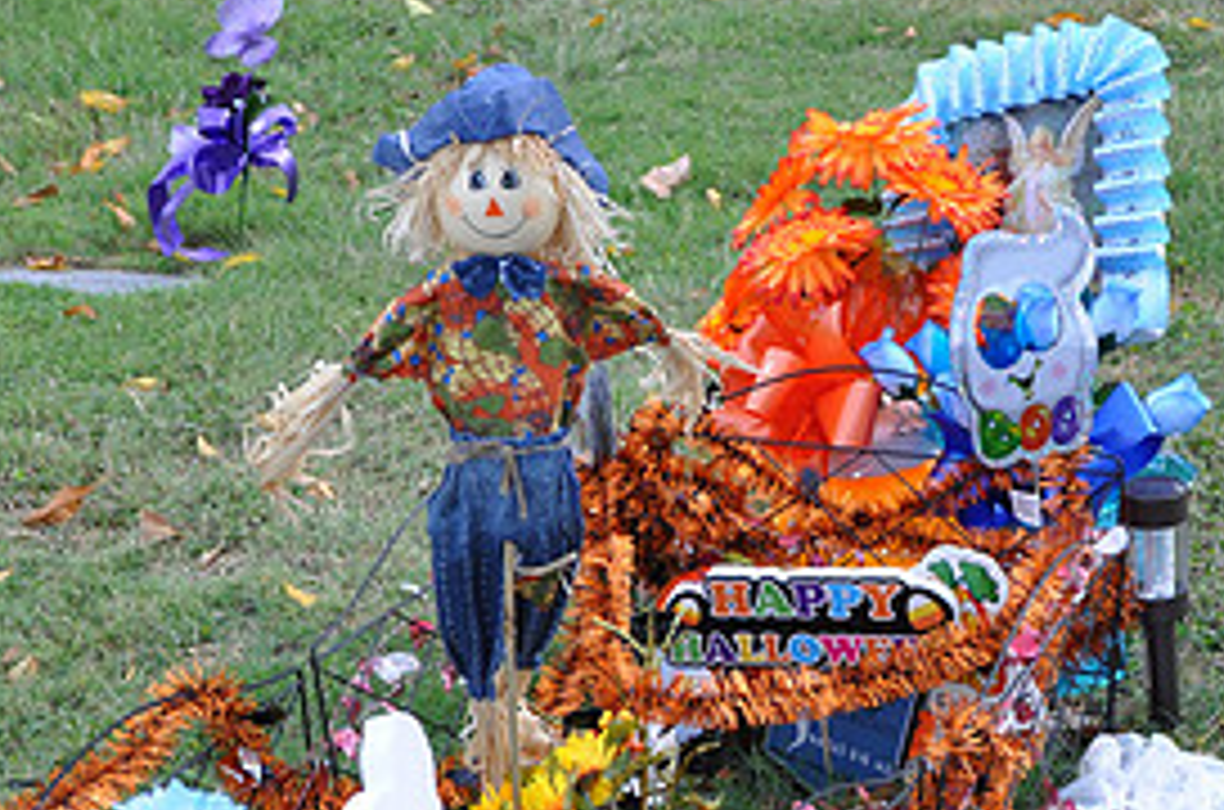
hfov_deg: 21.2
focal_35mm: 96
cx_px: 814
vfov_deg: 14.1
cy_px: 686
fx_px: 3256
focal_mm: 30
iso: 220
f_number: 5.6
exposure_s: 1/125
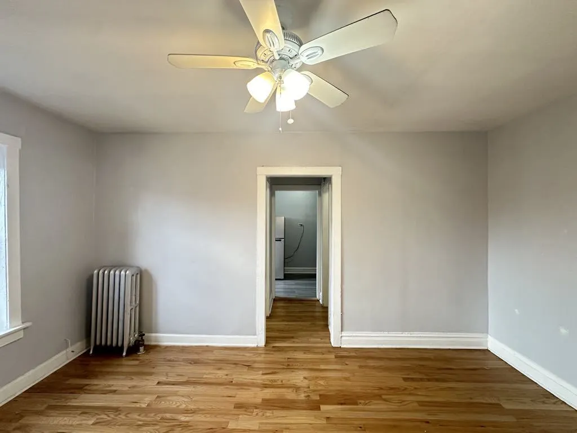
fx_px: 233
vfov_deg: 85.7
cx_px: 288
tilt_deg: +0.5
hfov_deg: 102.1
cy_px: 216
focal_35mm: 14
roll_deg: -0.2
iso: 250
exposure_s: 1/60
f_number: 2.2
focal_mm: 2.22
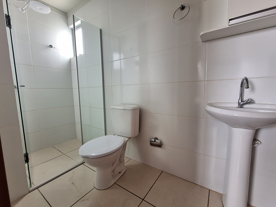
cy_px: 104
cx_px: 139
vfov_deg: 85.7
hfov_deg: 102.1
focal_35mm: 14
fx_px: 112
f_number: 2.2
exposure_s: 1/40
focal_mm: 1.74
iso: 125
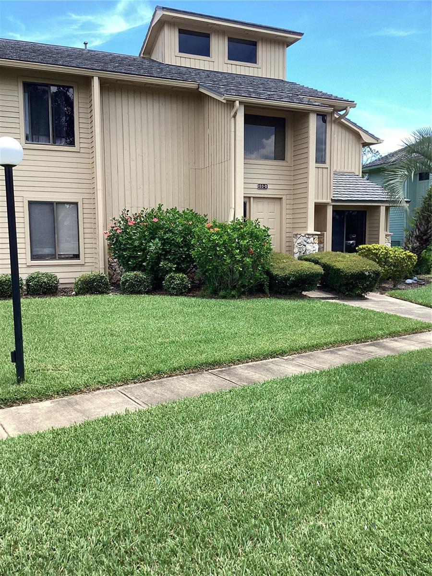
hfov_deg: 45.4
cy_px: 288
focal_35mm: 31
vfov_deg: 58.4
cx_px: 216
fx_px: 516
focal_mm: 3.3
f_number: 2.4
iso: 25
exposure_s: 1/337
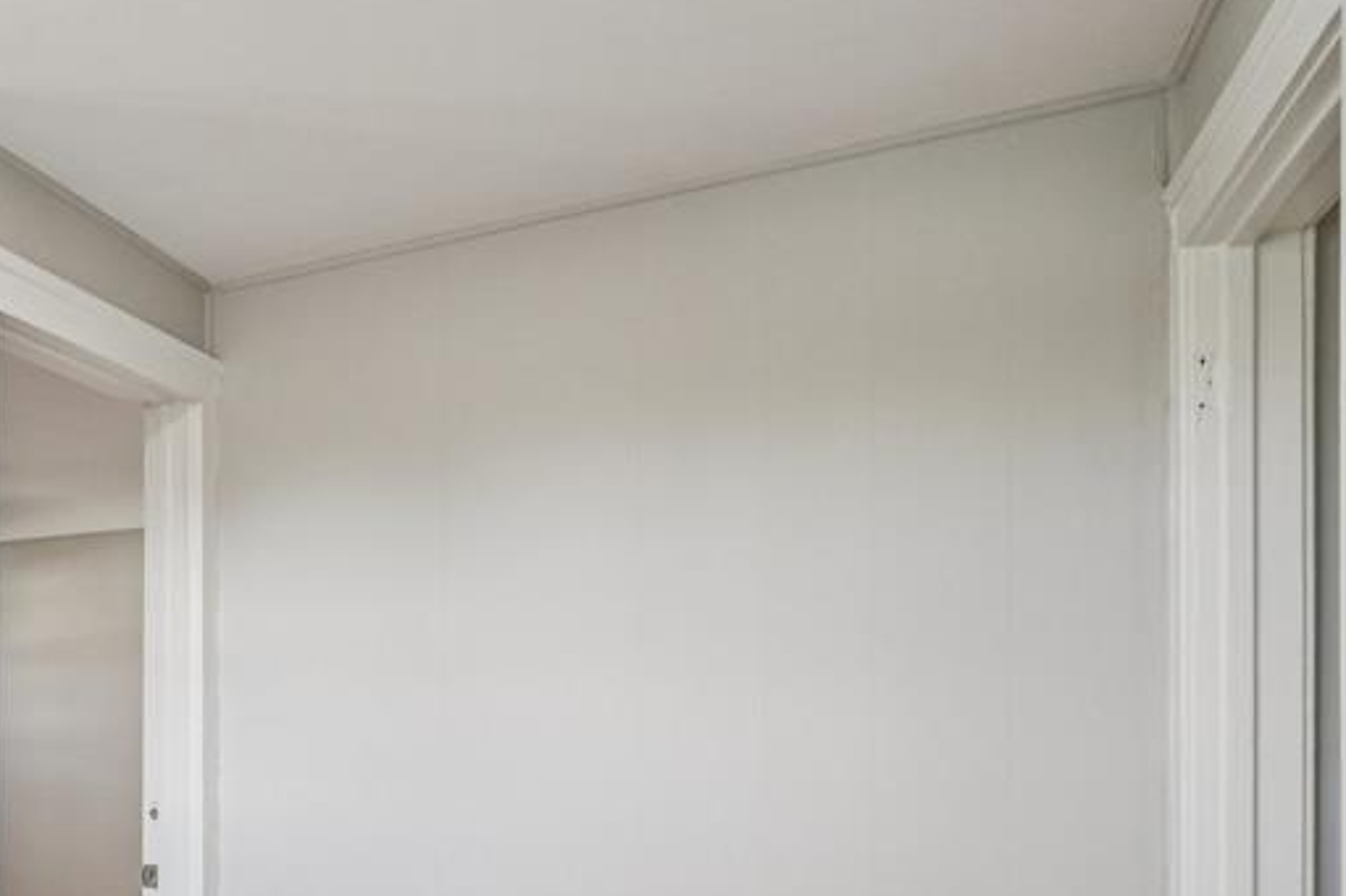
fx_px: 1121
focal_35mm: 30
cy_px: 751
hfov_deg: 53.6
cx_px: 118
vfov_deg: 41.2
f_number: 8
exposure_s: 1/30
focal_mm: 10
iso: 400
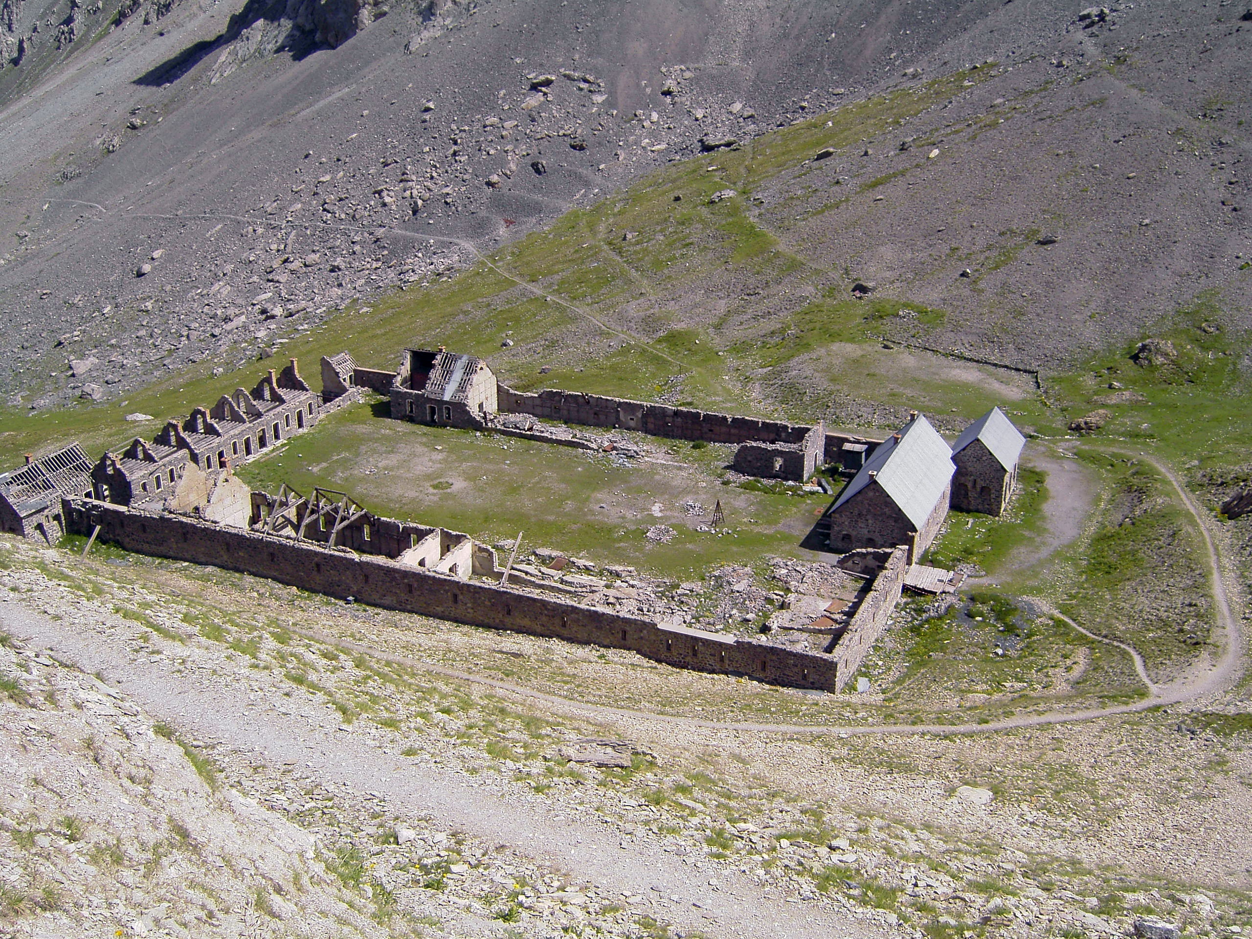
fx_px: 1266
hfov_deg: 52.6
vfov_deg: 40.7
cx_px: 626
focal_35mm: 35
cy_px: 470
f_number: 6.7
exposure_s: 1/500
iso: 100
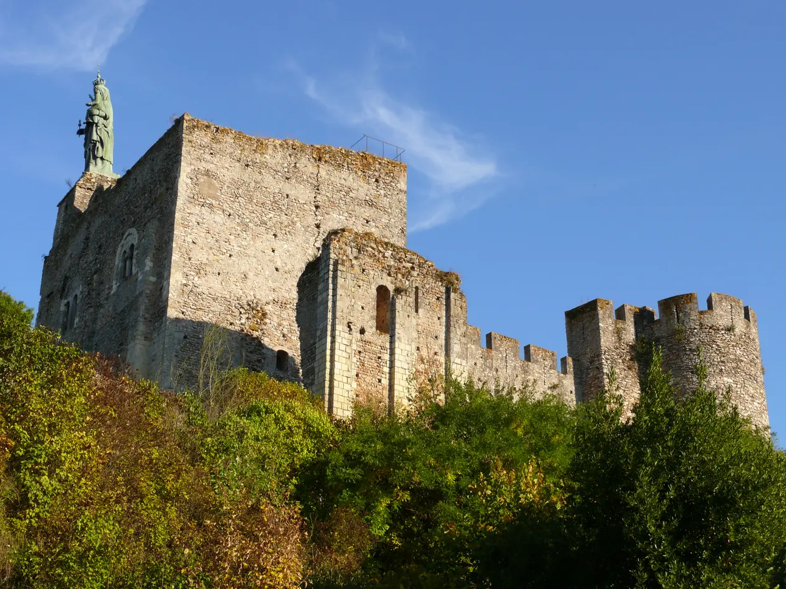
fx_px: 1317
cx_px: 398
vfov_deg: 25.2
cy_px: 291
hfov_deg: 33.2
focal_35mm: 58
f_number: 5.6
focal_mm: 12.2
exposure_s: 1/250
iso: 100
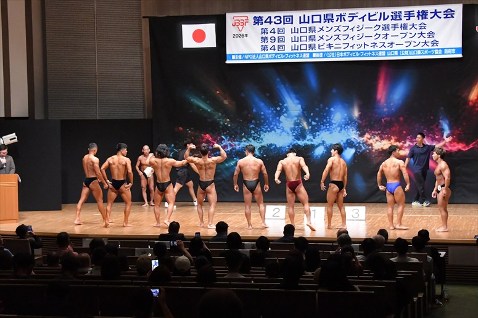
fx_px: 1088
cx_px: 239
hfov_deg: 24.8
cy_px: 159
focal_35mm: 82
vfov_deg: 16.6
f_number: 5.6
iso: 10000
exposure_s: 1/400
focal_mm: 55
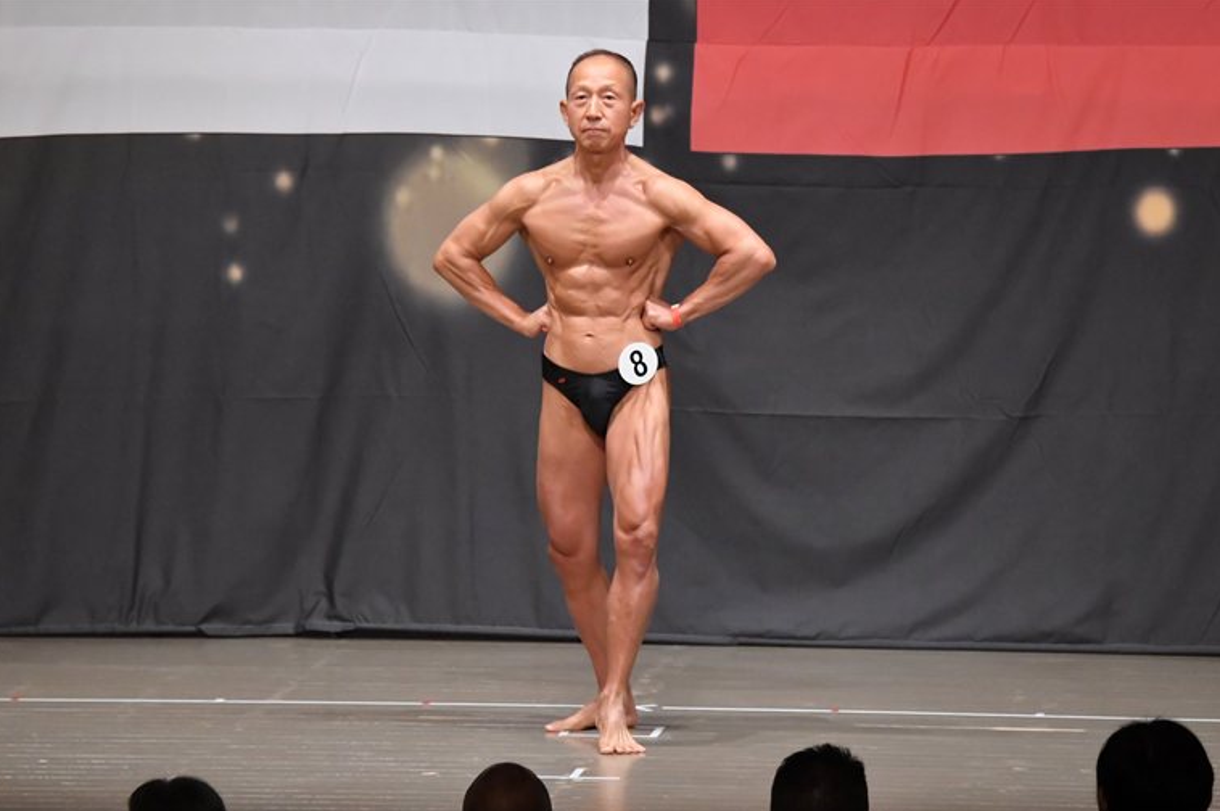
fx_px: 7517
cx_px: 612
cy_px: 412
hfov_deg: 9.3
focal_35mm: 222
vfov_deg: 6.2
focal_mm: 145
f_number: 5.6
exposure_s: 1/400
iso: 6400
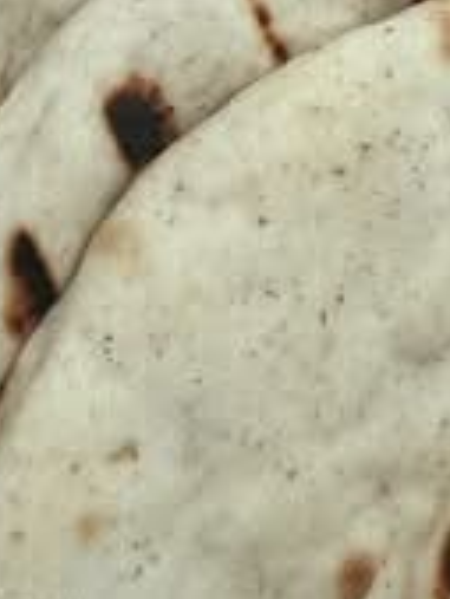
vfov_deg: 17.1
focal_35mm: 104
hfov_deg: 14.2
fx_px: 1800
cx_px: 184
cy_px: -296
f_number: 2.2
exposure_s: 1/99
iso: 125
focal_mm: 2.22
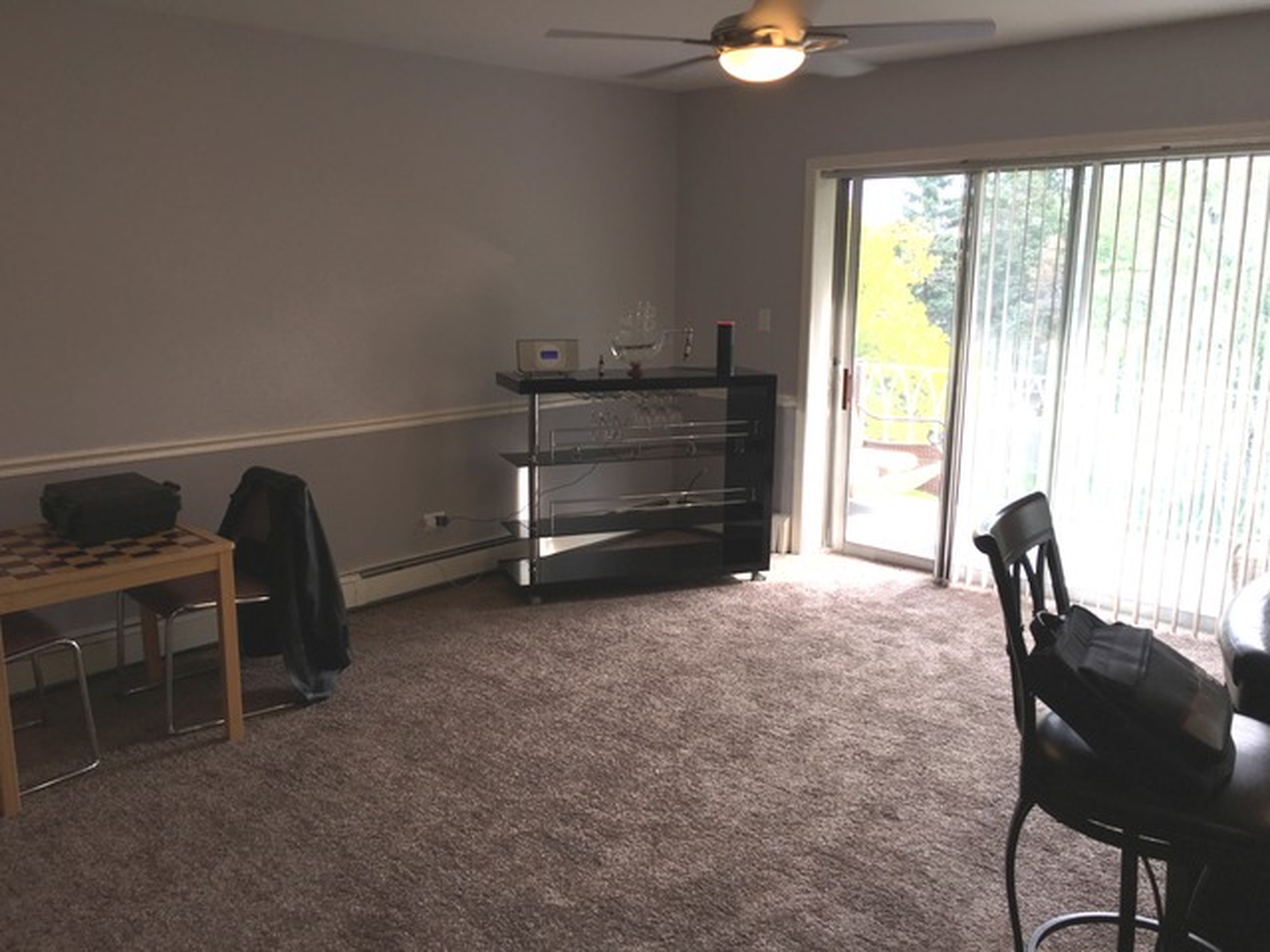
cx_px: 635
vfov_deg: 48.2
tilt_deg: -10.9
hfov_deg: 61.7
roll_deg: -0.6
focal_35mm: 29
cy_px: 476
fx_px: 1064
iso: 25
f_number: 2.2
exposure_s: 1/69
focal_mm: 4.15
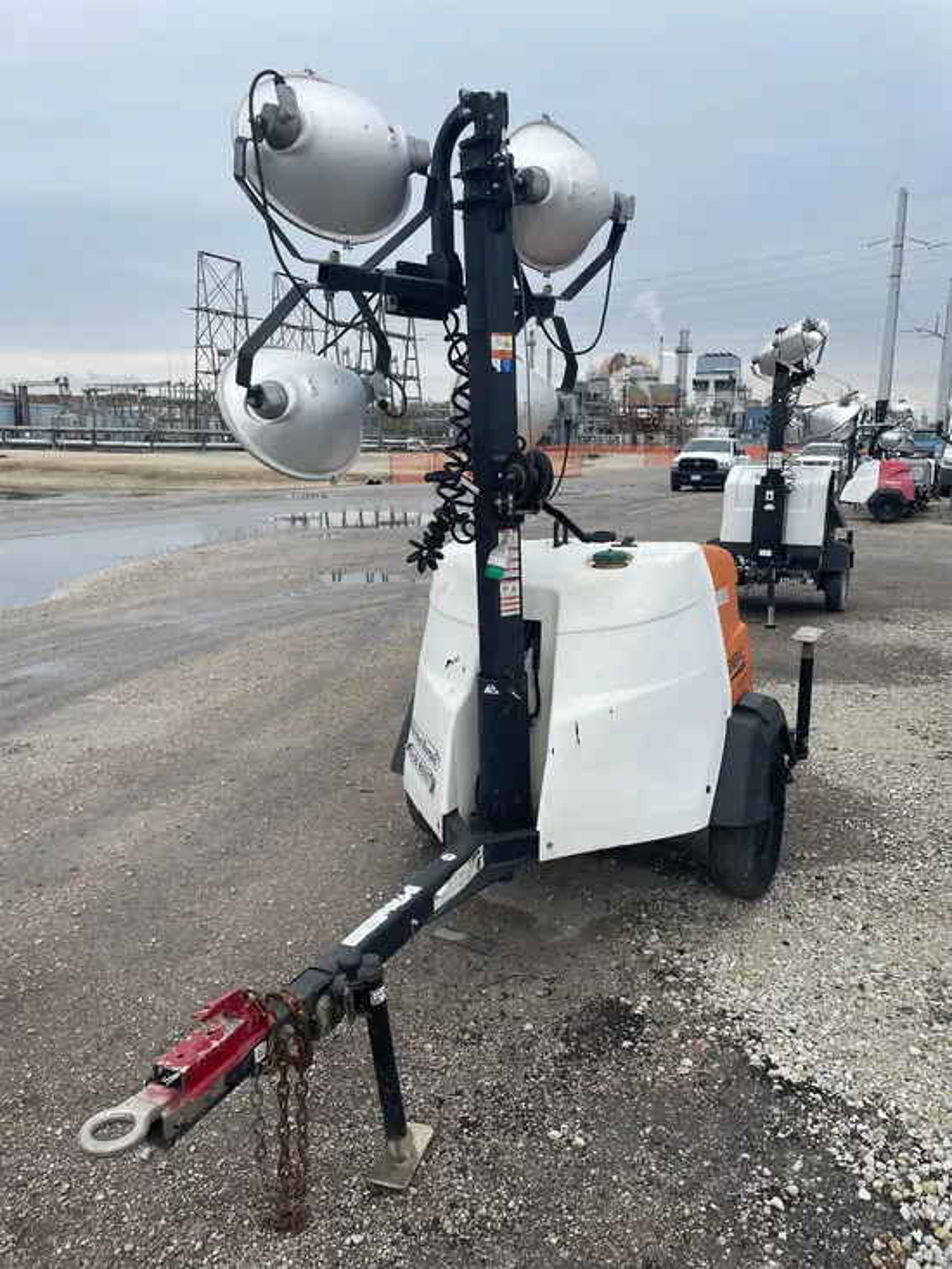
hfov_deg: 53.1
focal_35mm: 26
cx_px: 476
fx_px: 953
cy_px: 634
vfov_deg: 67.3
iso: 50
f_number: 1.6
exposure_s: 1/1642
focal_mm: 4.2
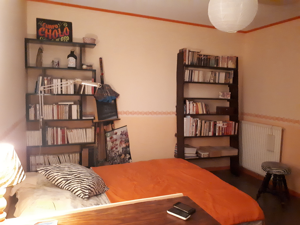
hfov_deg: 65.3
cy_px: 112
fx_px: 234
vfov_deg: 51.4
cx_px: 150
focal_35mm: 27
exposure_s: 1/17
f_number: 1.9
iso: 1250
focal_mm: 3.6
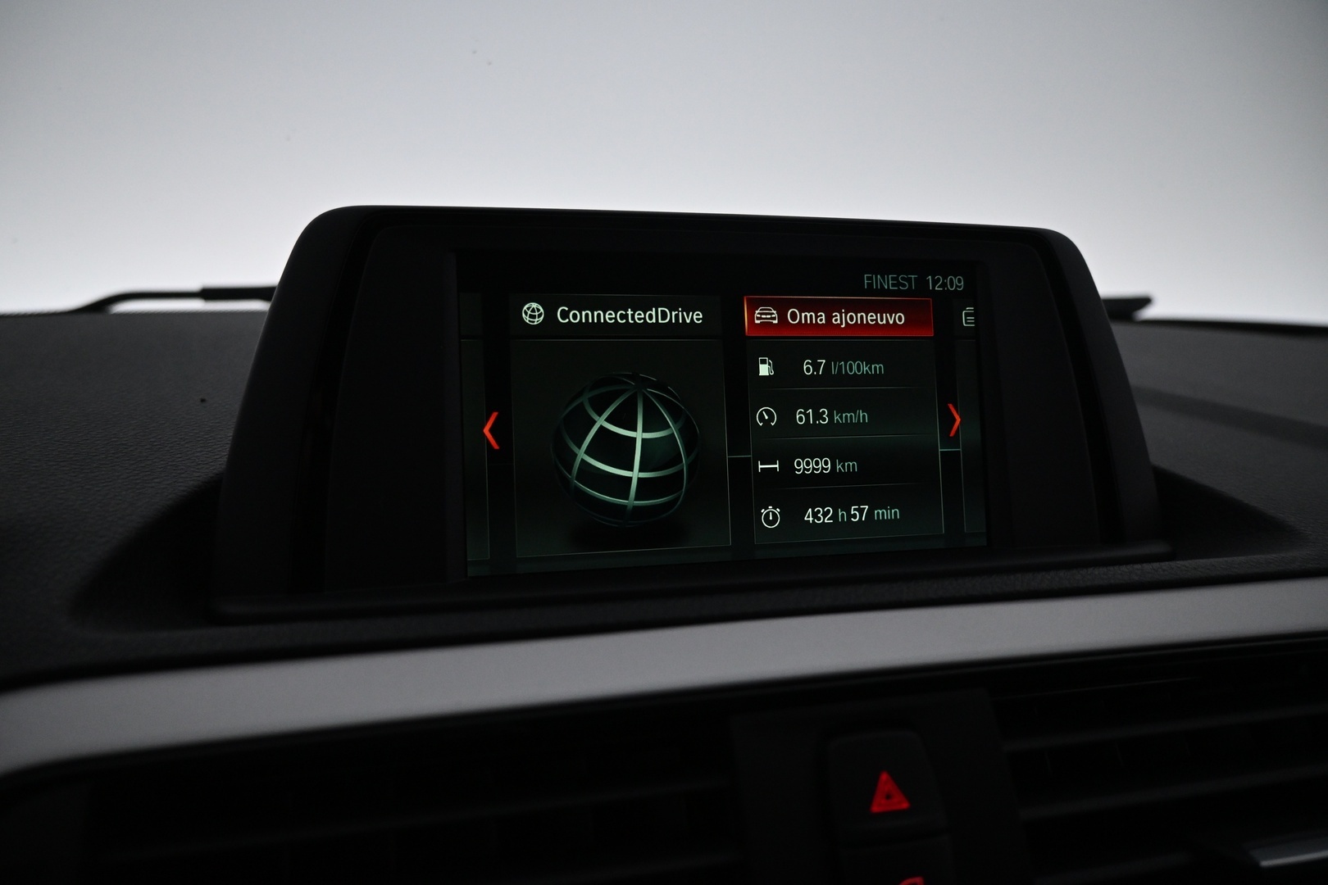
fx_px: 885
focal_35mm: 24
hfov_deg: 73.7
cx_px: 664
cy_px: 442
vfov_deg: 53.1
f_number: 3.5
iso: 1400
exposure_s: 1/125
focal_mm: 16
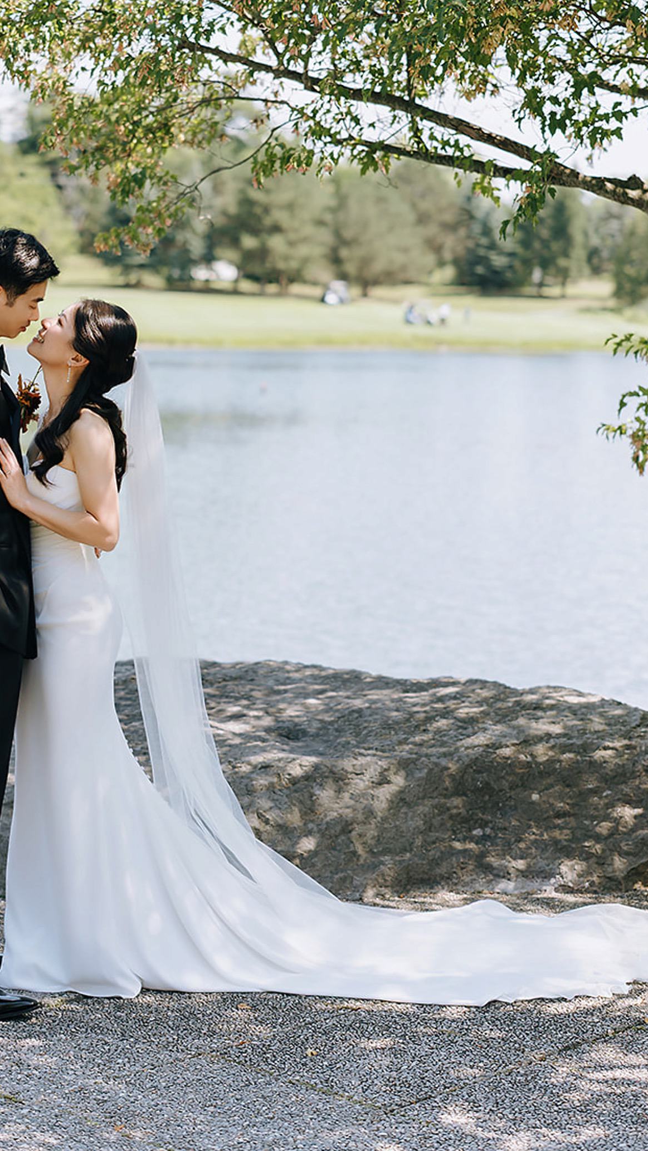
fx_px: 2321
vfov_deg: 27.6
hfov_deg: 15.8
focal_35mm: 76
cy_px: 343
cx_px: 173
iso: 100
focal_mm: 50
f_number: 2
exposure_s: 1/1250
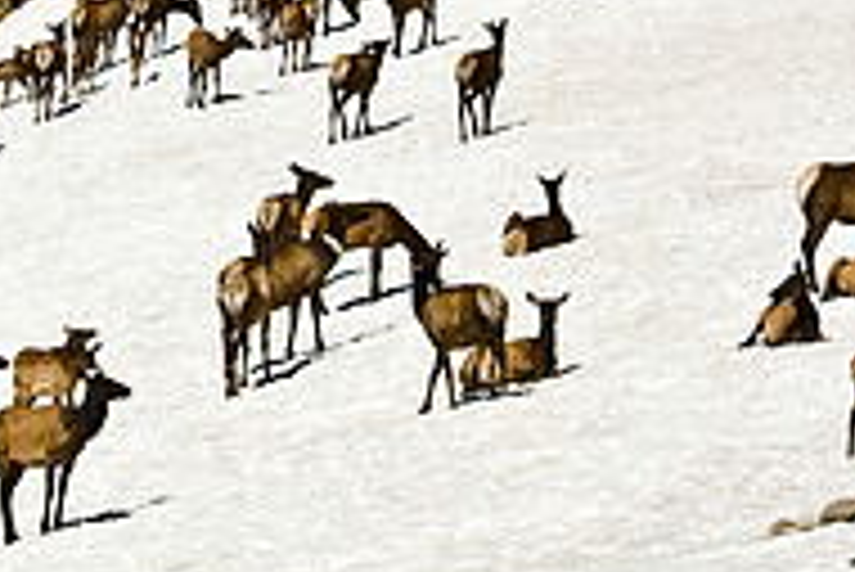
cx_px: 68
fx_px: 12003
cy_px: -81
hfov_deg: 4.1
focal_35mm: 505
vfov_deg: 2.7
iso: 200
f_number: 16
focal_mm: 110
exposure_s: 1/250
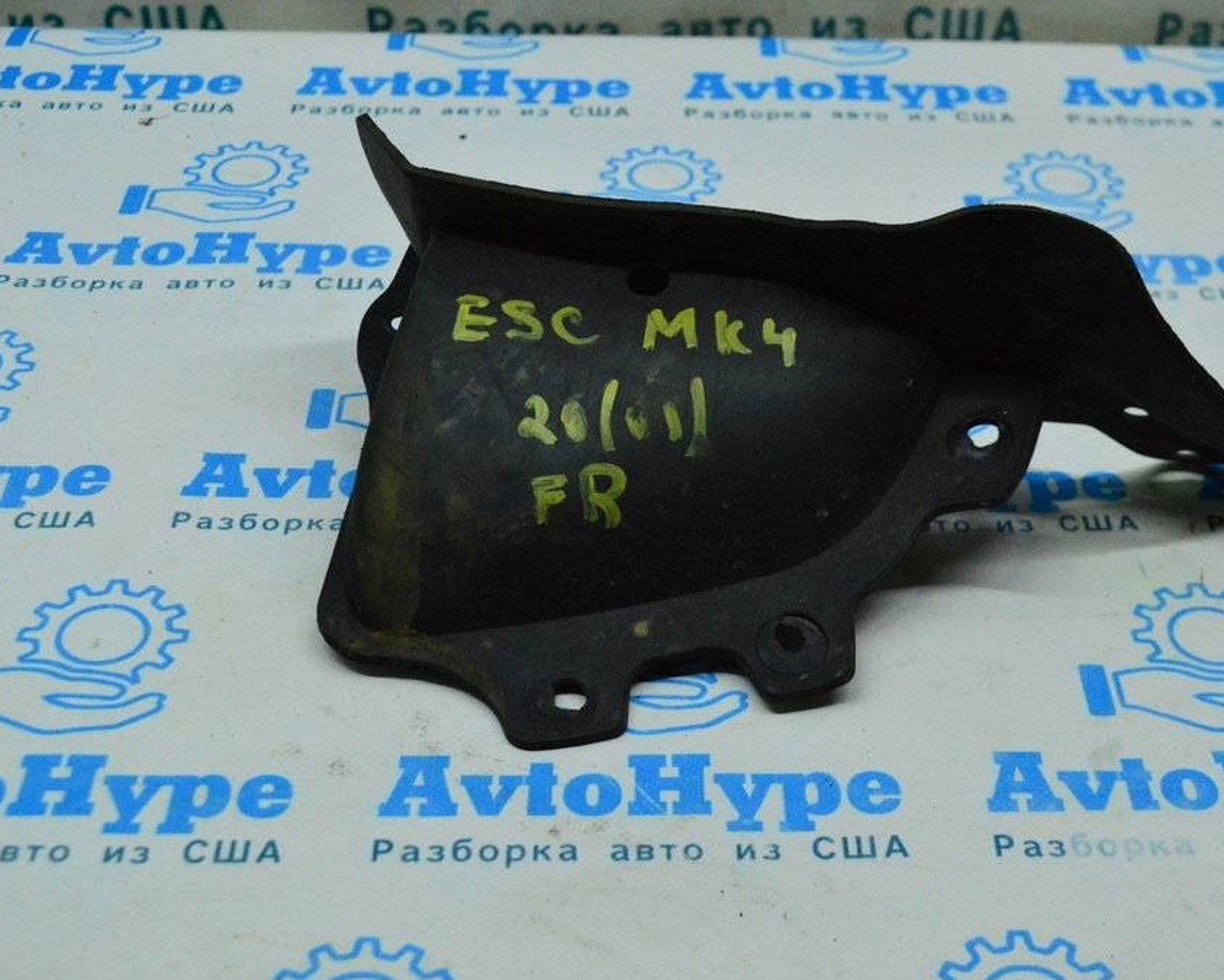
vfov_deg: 26.3
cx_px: 731
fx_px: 2102
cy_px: 491
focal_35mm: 58
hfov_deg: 32.4
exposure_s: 1/800
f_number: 6.3
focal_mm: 34
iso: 6400
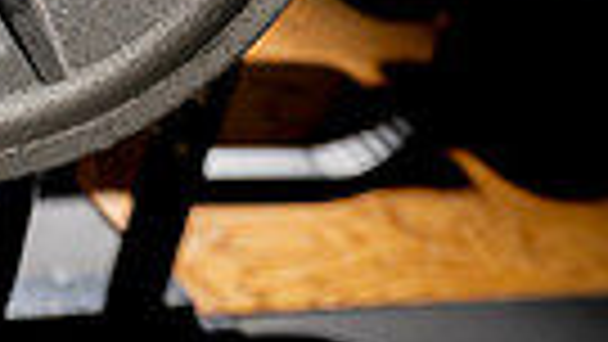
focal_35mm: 136
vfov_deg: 7.9
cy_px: -608
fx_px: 2193
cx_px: -45
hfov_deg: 15.4
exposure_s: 1/250
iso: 500
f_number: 5
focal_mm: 39
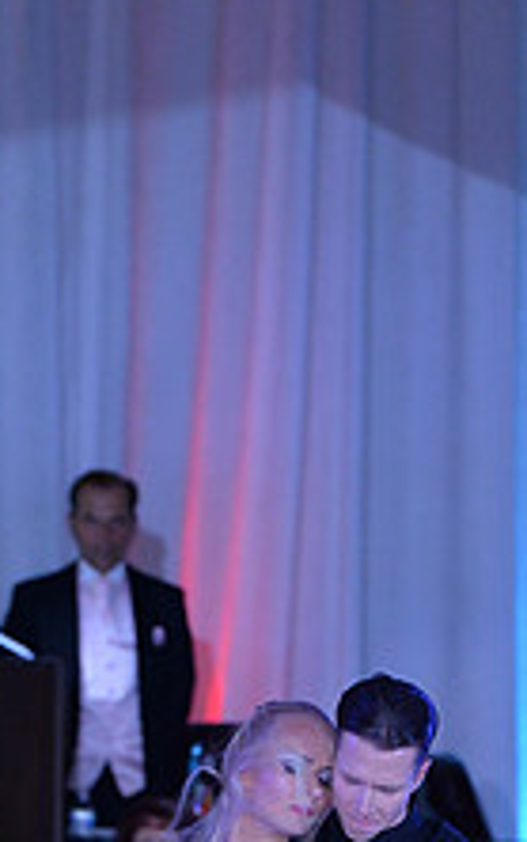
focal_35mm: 531
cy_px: 1047
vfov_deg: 3.9
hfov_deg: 2.5
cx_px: 309
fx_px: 12187
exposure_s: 1/250
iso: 2000
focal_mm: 200
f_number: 4
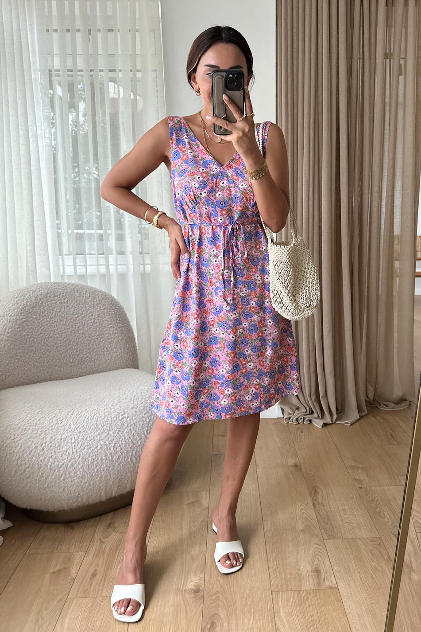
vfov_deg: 65.4
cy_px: 296
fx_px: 491
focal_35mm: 28
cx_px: 264
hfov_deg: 46.0
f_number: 1.78
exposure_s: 1/60
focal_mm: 6.86
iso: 320
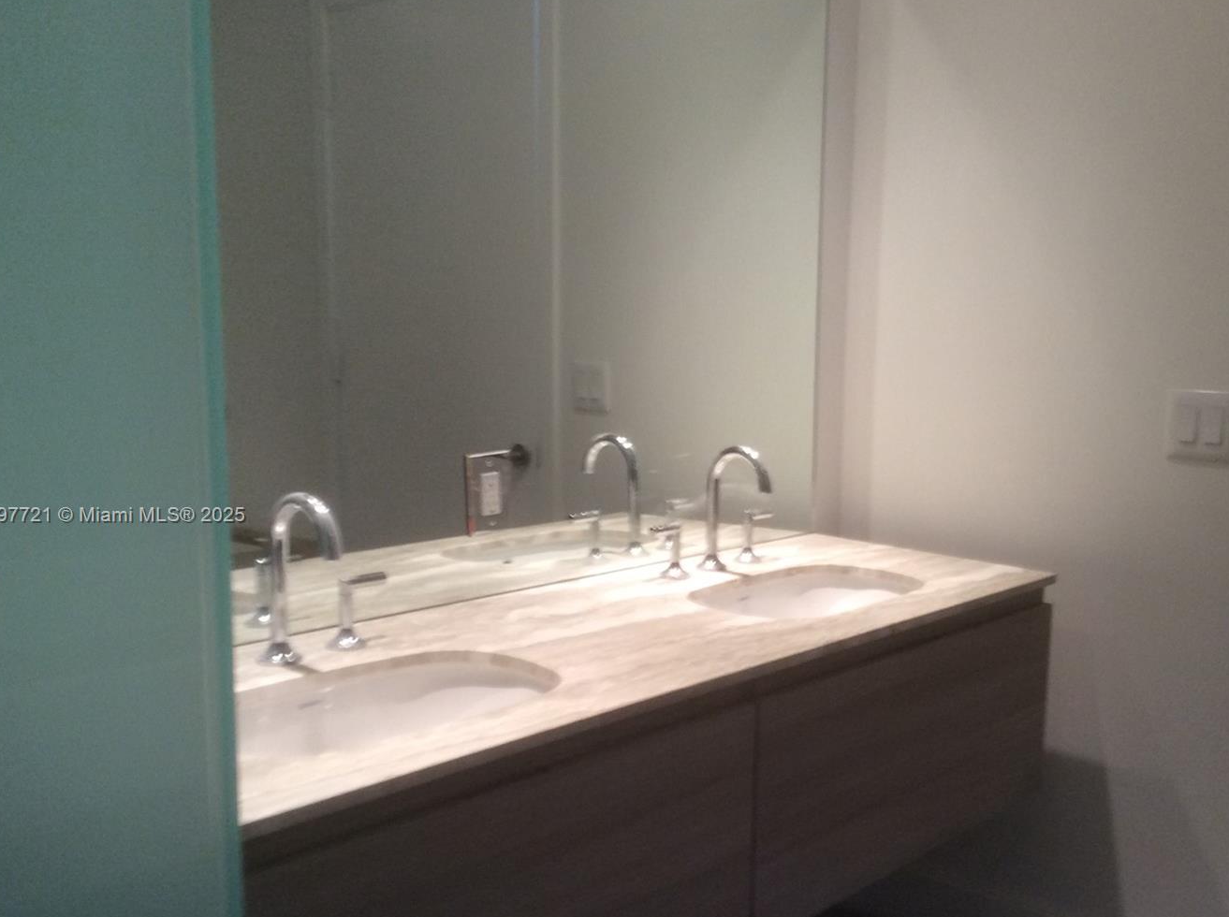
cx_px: 695
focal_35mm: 39
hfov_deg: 47.8
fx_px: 1382
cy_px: 517
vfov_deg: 36.7
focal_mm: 3.3
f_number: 2.4
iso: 64
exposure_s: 1/24
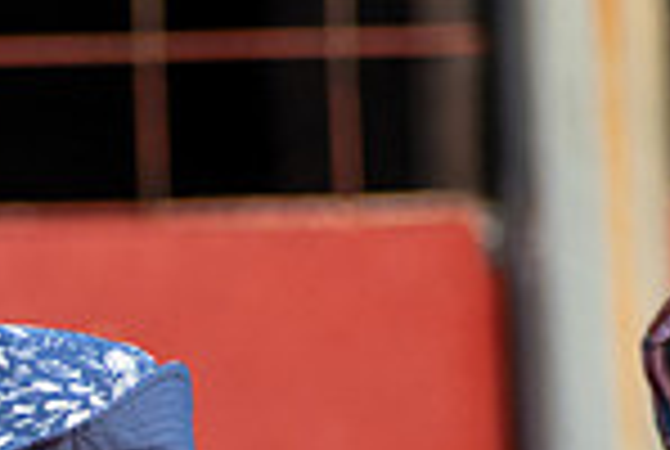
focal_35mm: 1750
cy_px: 862
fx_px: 32634
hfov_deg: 1.2
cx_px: -351
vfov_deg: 0.8
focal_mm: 300
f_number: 6.3
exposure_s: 1/1250
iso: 400
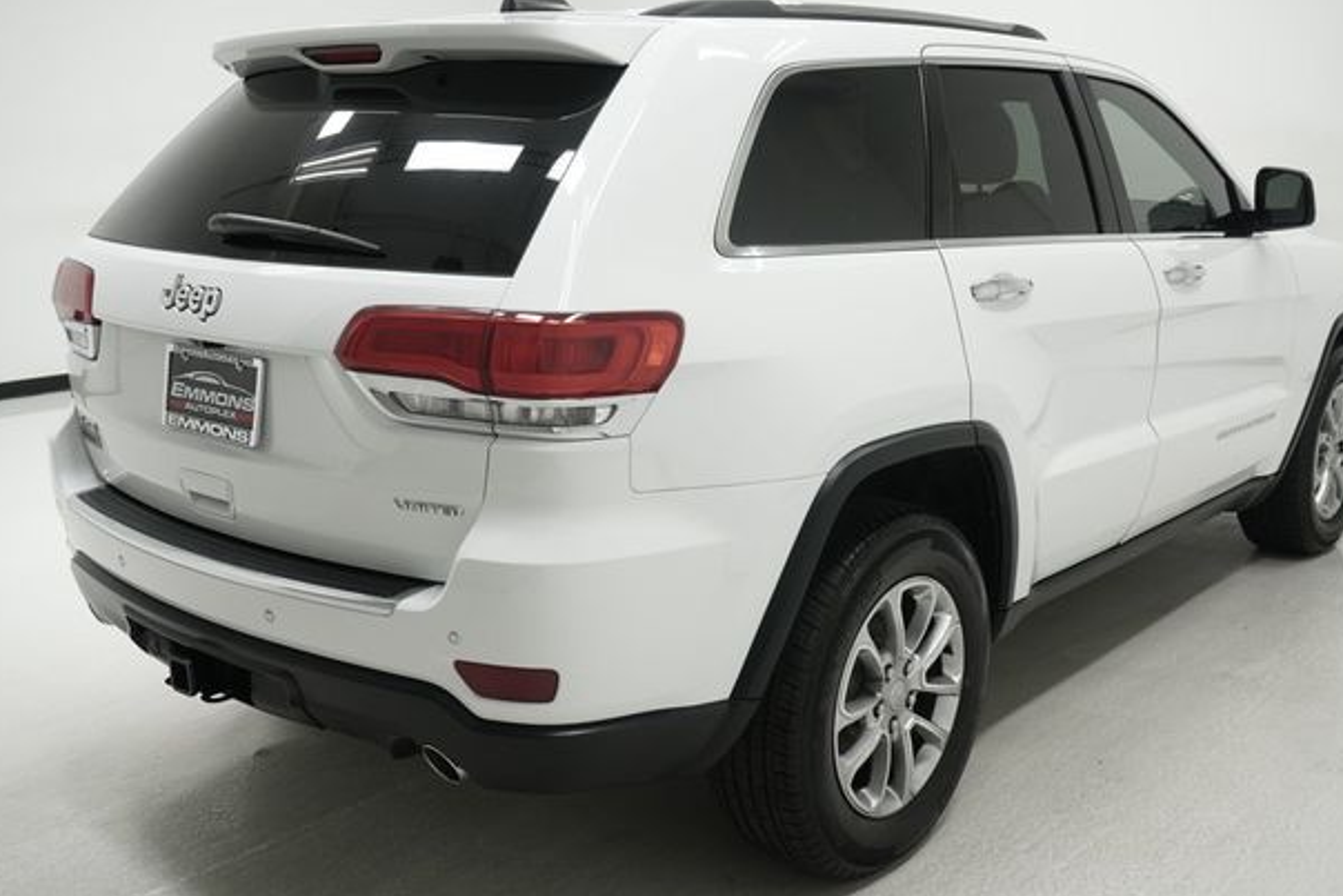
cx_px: 696
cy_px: 428
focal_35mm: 36
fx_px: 1343
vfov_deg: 36.9
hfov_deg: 53.1
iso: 640
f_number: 5.6
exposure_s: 1/200
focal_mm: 23
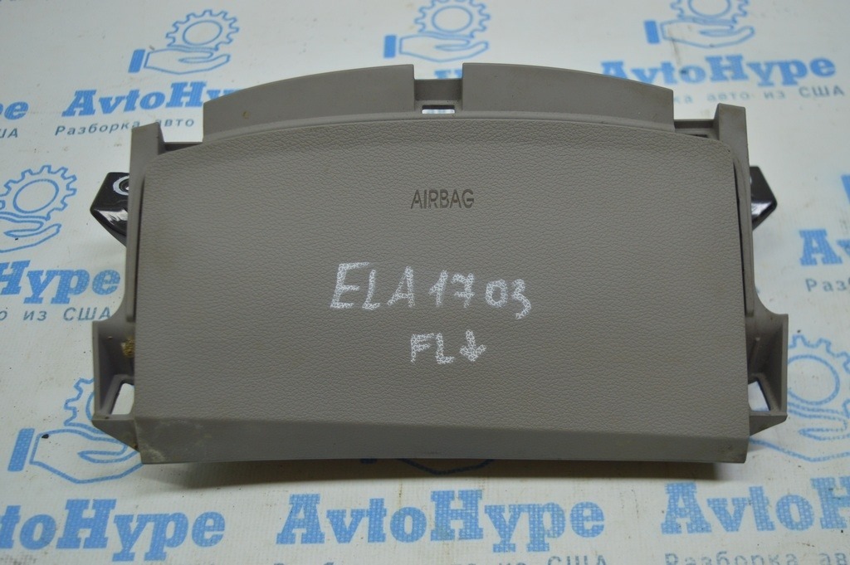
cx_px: 425
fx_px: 920
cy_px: 282
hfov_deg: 49.6
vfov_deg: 34.2
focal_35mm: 39
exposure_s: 1/100
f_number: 4
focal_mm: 26
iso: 400
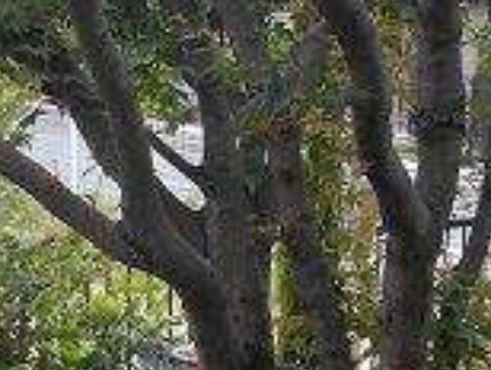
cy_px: 536
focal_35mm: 108
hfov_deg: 18.0
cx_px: 99
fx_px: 1534
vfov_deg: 13.1
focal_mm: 4.7
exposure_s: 1/30
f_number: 3.4
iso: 200
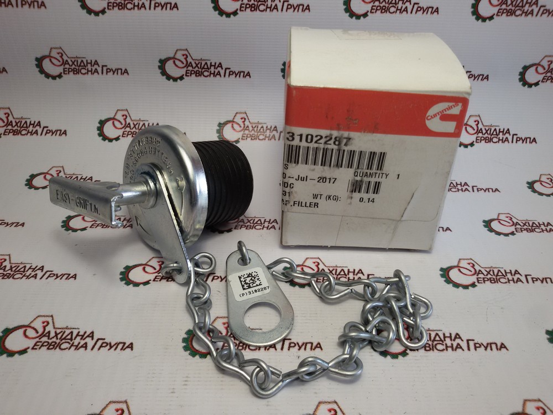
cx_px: 276
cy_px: 208
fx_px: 495
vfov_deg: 45.4
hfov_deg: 58.4
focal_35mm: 31
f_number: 2.4
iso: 40
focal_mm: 2.93
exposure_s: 1/128
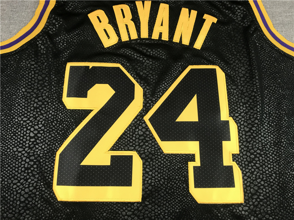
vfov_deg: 49.7
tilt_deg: -75.0
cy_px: 110
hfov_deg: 63.4
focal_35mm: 28
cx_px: 147
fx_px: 238
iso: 32
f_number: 1.8
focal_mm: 3.99
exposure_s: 1/33
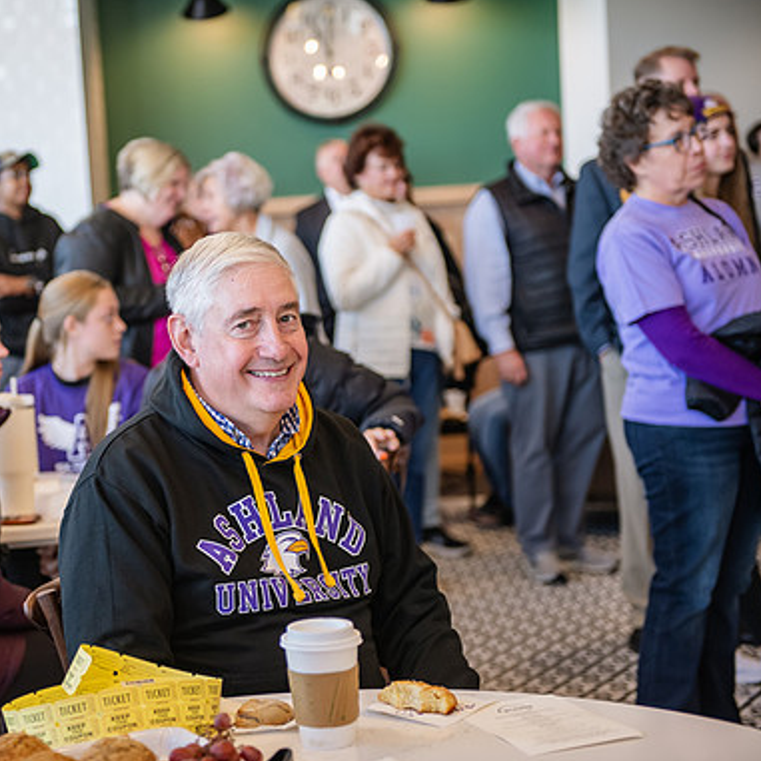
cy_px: 382
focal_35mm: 75
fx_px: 1865
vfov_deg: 23.1
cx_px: 196
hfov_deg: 22.8
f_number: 2.8
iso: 1000
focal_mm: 58
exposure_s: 1/320
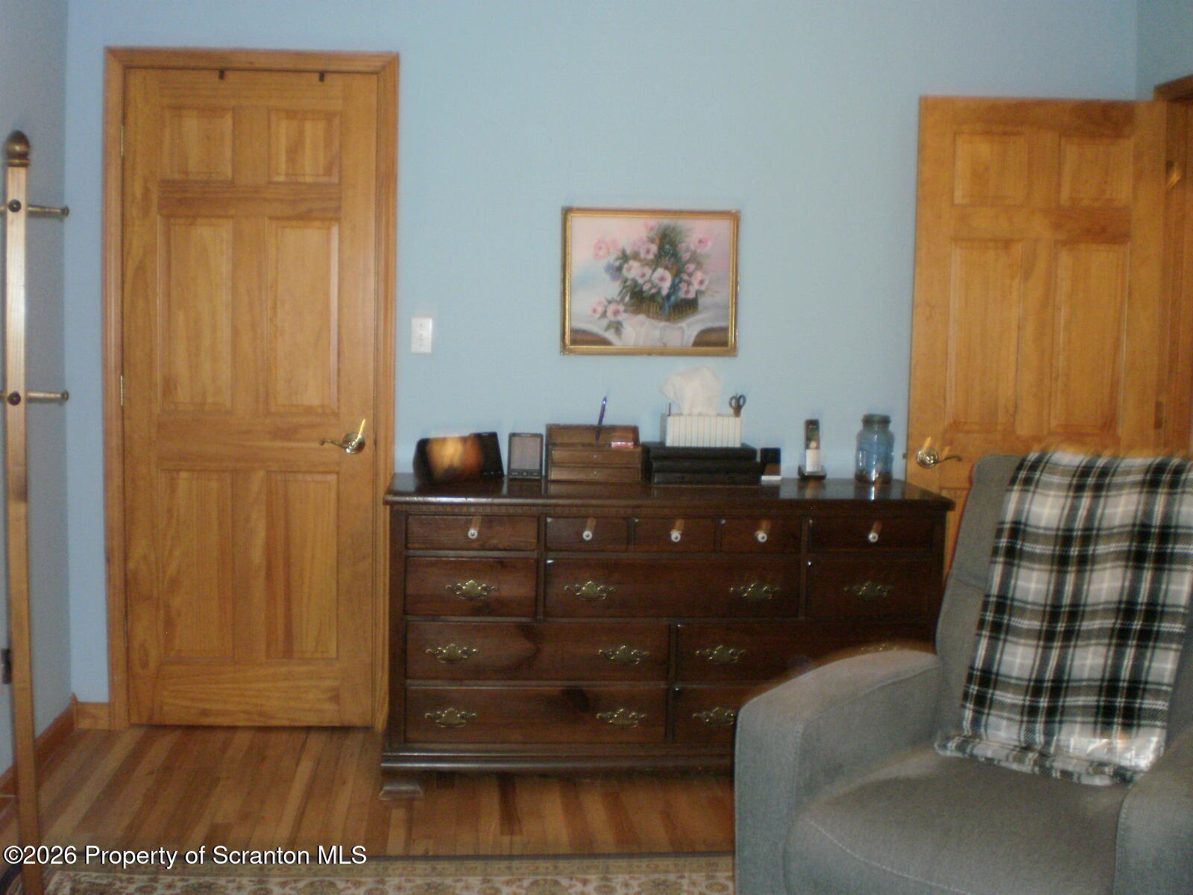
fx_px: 1241
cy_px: 448
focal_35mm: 36
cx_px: 596
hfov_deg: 51.4
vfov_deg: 39.7
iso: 200
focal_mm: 6.3
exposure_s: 1/30
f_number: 3.1
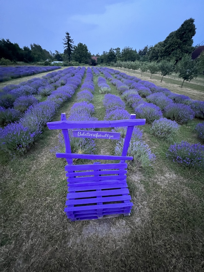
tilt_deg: -35.2
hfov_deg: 89.9
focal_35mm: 13
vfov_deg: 106.2
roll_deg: -0.5
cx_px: 102
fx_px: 102
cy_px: 136
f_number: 1.8
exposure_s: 1/40
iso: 1000
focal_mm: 1.57
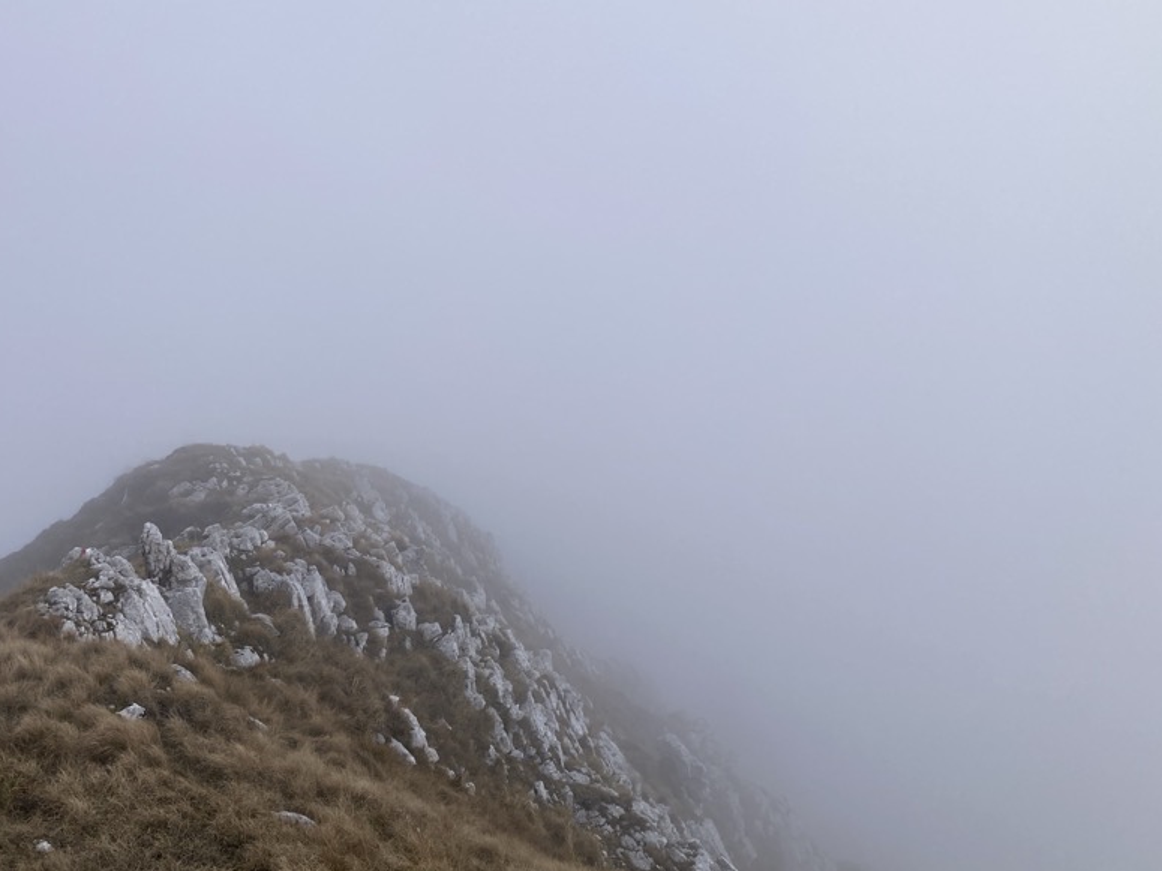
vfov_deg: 38.7
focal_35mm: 37
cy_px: 444
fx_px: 1242
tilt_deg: -0.5
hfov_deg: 49.8
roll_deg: +1.1
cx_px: 465
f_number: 1.8
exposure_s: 1/2404
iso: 20
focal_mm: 3.99
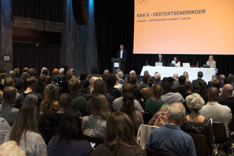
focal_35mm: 47
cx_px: 117
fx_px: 305
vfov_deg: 28.6
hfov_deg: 41.9
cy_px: 78
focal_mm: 31.5
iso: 1600
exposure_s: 1/125
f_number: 3.6
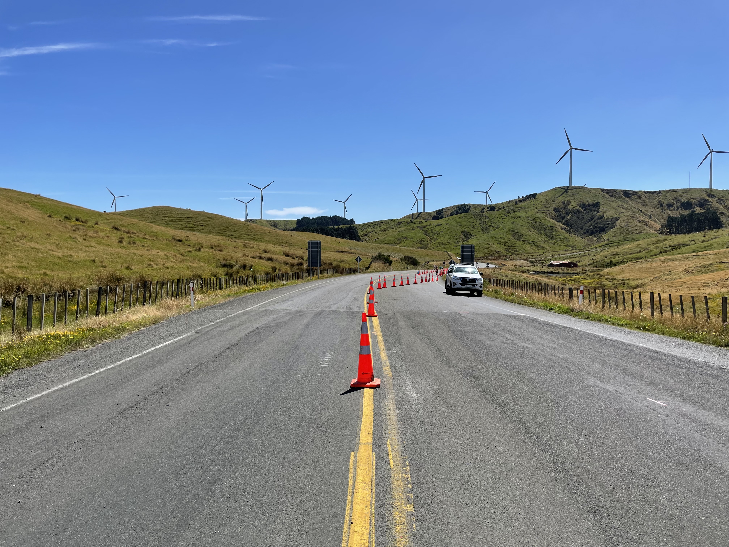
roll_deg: +0.2
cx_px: 364
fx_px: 548
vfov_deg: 53.1
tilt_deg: -2.1
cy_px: 274
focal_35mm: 26
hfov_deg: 67.3
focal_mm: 4.2
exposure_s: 1/4831
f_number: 1.6
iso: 32
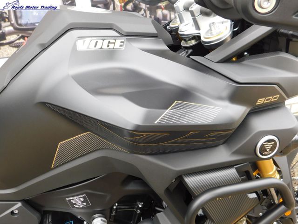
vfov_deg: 46.8
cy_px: 112
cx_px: 149
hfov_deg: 60.0
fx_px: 258
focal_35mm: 30
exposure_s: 1/100
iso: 125
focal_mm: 5.3
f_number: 3.2
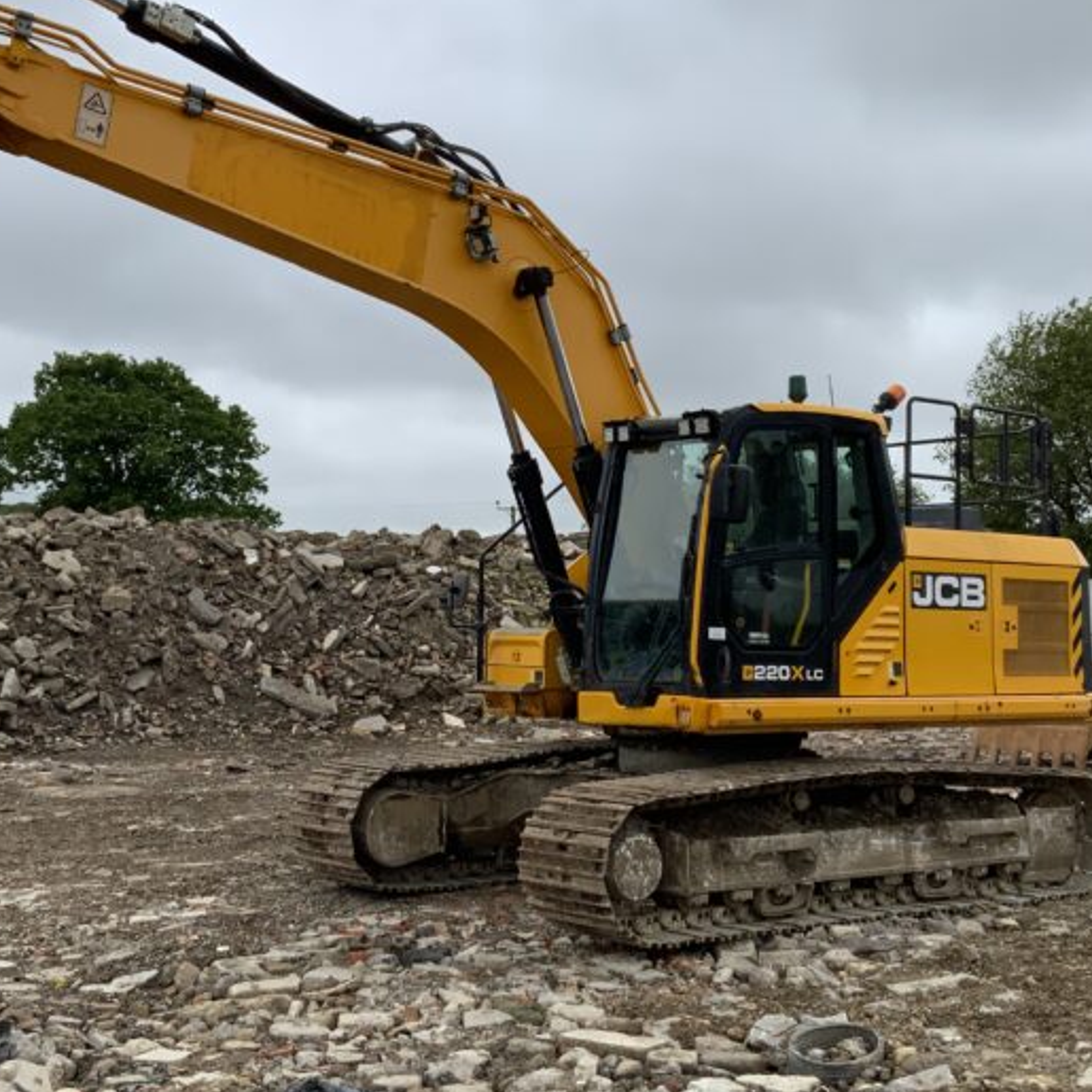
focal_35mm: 51
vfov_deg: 33.3
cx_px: 509
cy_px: 462
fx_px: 1820
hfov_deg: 33.4
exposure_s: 1/1168
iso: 16
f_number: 1.8
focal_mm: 3
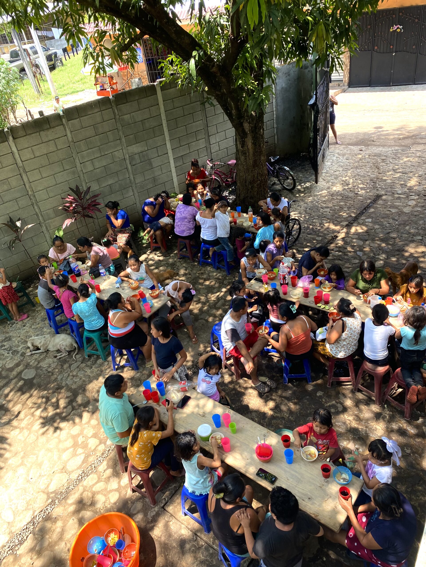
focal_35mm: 26
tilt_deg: -34.3
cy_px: 284
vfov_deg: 67.3
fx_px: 427
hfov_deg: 53.1
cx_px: 213
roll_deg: +10.8
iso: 32
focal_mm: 4.25
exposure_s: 1/208
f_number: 1.8
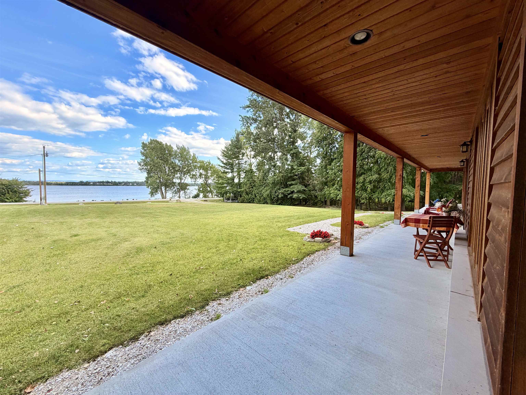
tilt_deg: -2.4
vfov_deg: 85.7
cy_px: 198
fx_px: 213
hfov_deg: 102.1
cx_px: 263
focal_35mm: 14
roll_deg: +0.5
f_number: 2.2
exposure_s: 1/502
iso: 40
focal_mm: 2.22
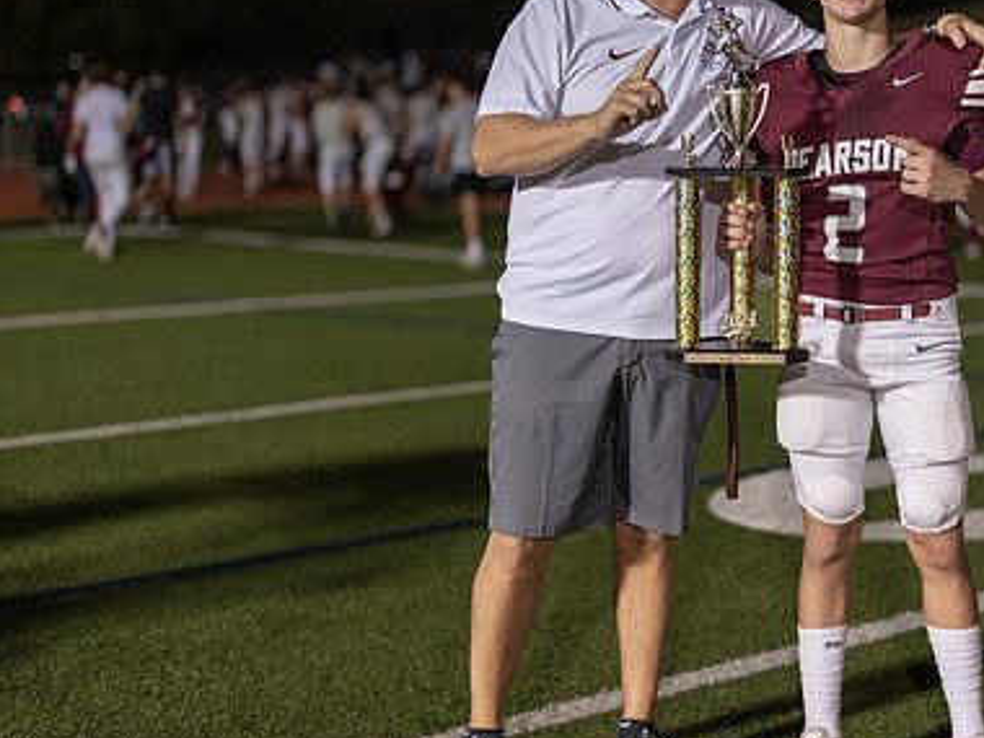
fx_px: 2303
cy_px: 302
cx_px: 729
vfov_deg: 18.2
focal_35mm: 81
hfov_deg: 23.9
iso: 640
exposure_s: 1/320
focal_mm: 50
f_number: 1.2
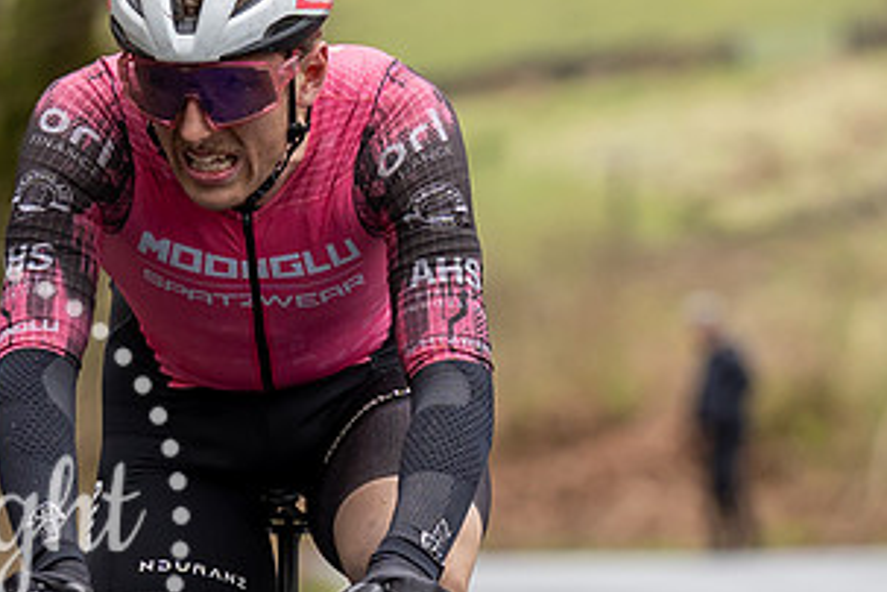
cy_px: 229
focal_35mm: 608
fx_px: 14979
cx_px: 288
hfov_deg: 3.4
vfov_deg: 2.3
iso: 640
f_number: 3.5
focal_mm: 144
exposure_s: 1/1000
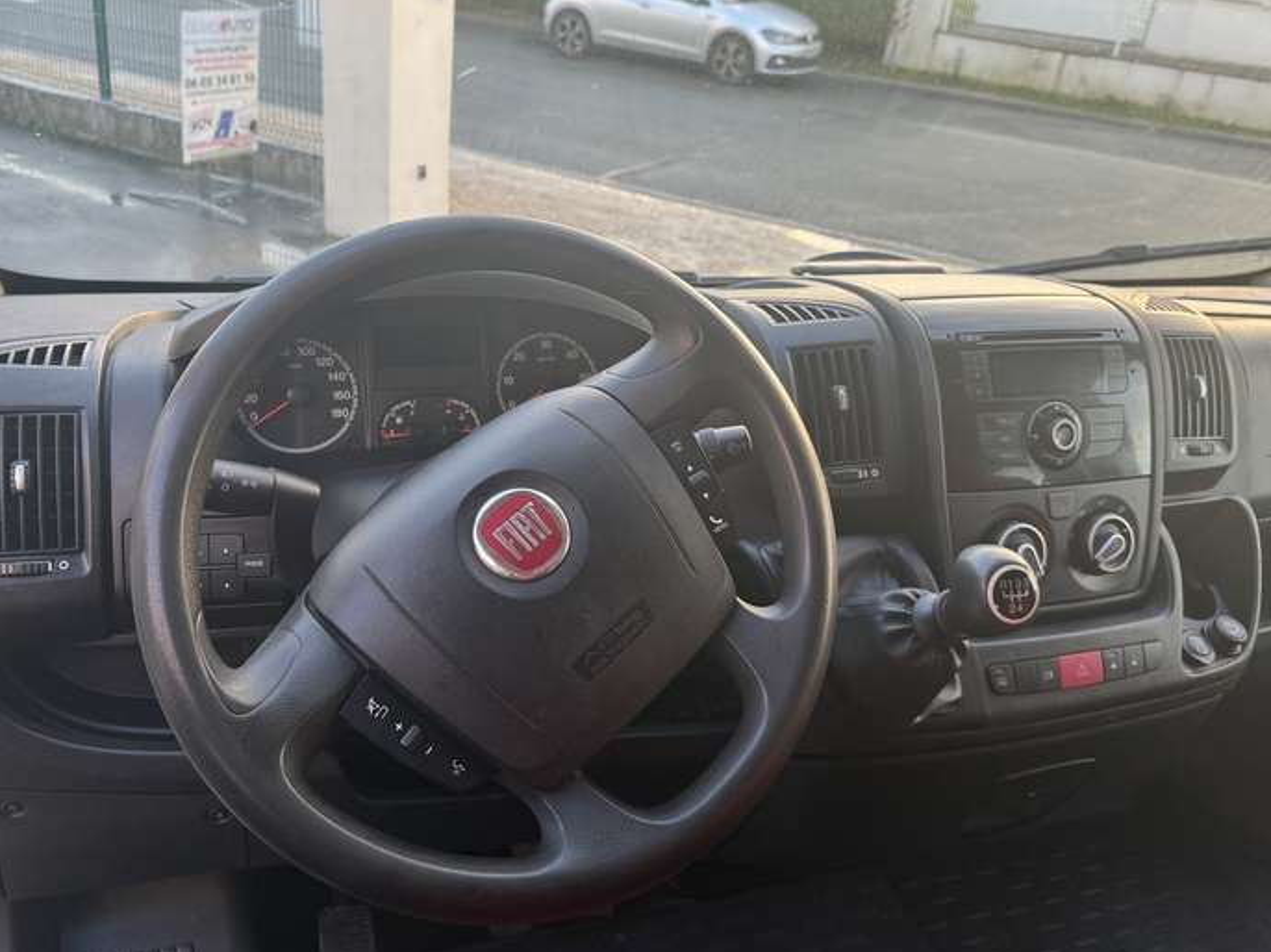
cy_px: 452
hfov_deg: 63.5
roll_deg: -7.2
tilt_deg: -26.3
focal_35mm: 28
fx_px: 1028
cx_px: 621
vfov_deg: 49.7
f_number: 1.78
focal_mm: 6.86
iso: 160
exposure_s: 1/121
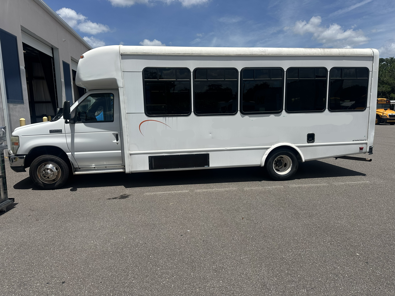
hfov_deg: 71.6
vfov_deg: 56.8
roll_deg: +0.8
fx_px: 274
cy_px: 148
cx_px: 198
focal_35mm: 24
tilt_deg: -6.1
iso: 80
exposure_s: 1/7576
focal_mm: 6.86
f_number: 1.78
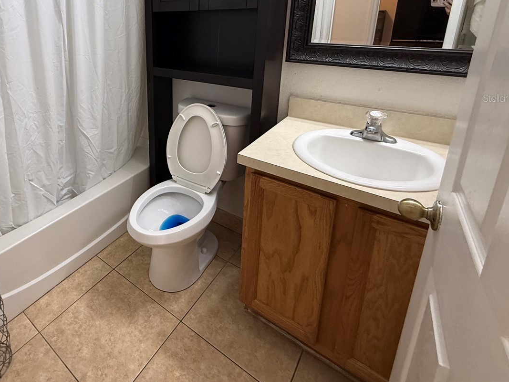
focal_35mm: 21
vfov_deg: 60.2
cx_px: 146
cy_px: 98
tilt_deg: -14.8
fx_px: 309
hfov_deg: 75.0
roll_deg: +1.9
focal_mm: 2.22
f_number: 2.2
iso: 200
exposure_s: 1/60
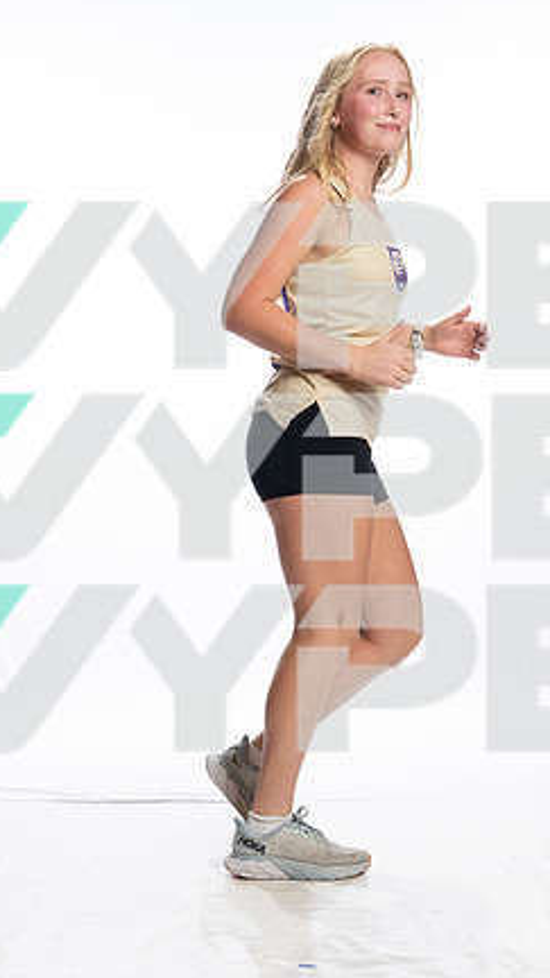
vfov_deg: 27.5
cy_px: 478
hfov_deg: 15.7
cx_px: 257
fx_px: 1996
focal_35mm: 77
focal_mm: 47
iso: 800
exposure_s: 1/250
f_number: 8
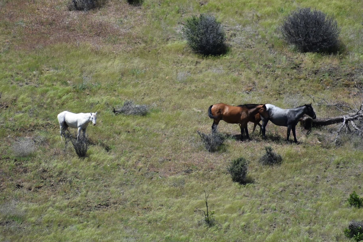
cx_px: 189
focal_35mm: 621
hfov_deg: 3.3
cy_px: 89
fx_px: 6263
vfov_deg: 2.2
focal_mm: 300
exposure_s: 1/1000
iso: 220
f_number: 6.3
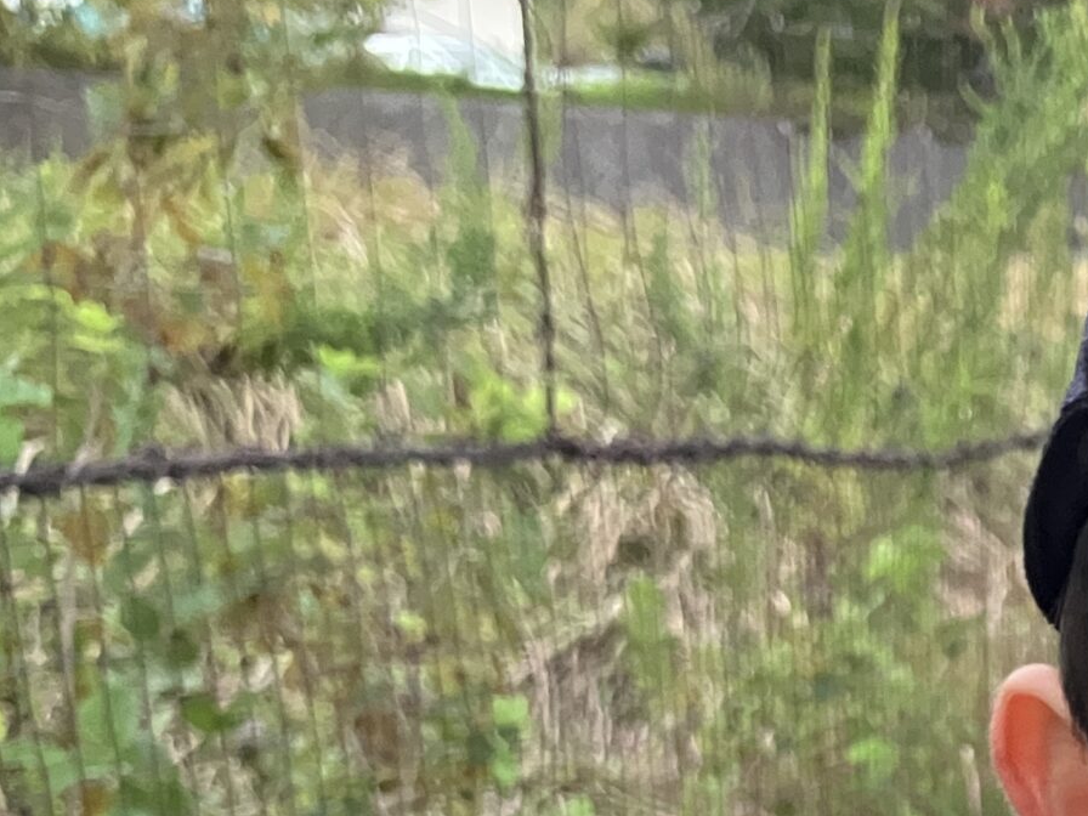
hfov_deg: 22.4
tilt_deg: -18.0
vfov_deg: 17.2
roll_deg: -2.5
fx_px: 2514
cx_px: 1319
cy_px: 1089
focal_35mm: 80
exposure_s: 1/59
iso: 320
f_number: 1.8
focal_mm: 3.99
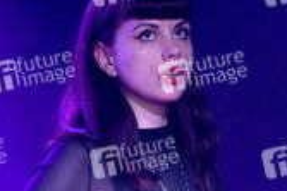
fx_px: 2803
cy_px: 201
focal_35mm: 352
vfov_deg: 3.9
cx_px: 329
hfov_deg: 5.8
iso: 2000
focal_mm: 130
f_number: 3.2
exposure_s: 1/160
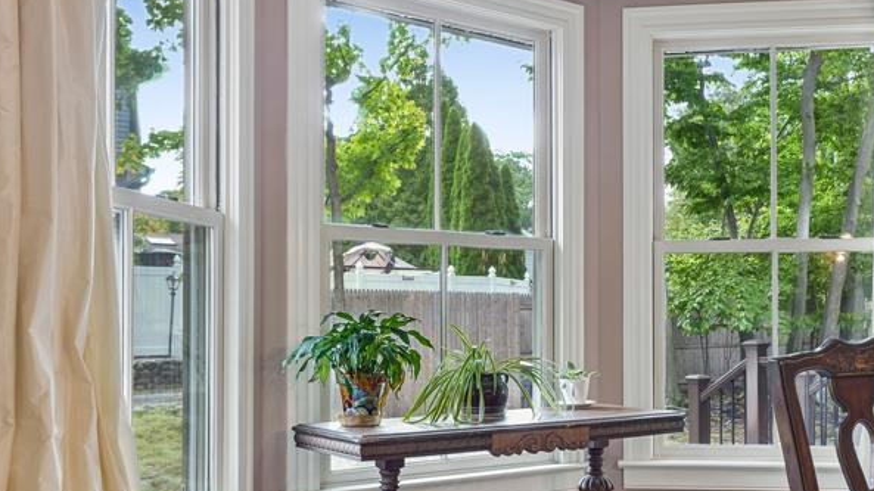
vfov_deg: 30.0
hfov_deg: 50.4
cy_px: 320
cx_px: 579
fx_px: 910
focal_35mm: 39
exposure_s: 1/4
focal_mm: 21.7
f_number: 8
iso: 200
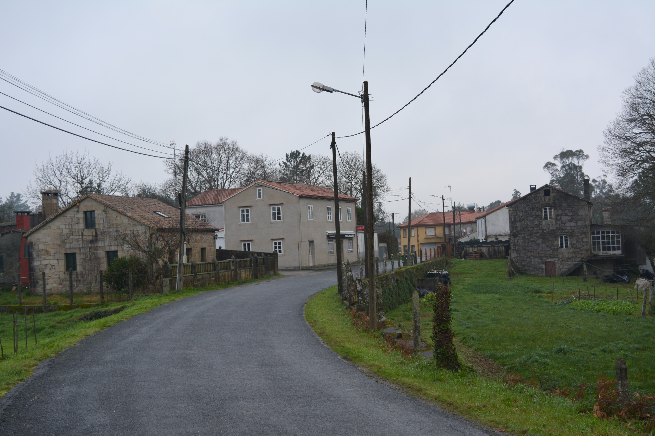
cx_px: 328
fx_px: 819
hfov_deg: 43.6
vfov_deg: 29.9
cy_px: 218
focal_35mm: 45
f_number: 6.3
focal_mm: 30
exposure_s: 1/200
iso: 100
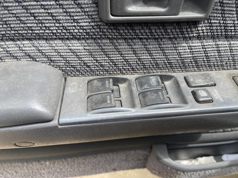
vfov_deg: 54.9
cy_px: 89
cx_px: 119
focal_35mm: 25
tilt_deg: -51.2
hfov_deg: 69.4
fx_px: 172
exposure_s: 1/791
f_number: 1.6
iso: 32
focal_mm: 5.1
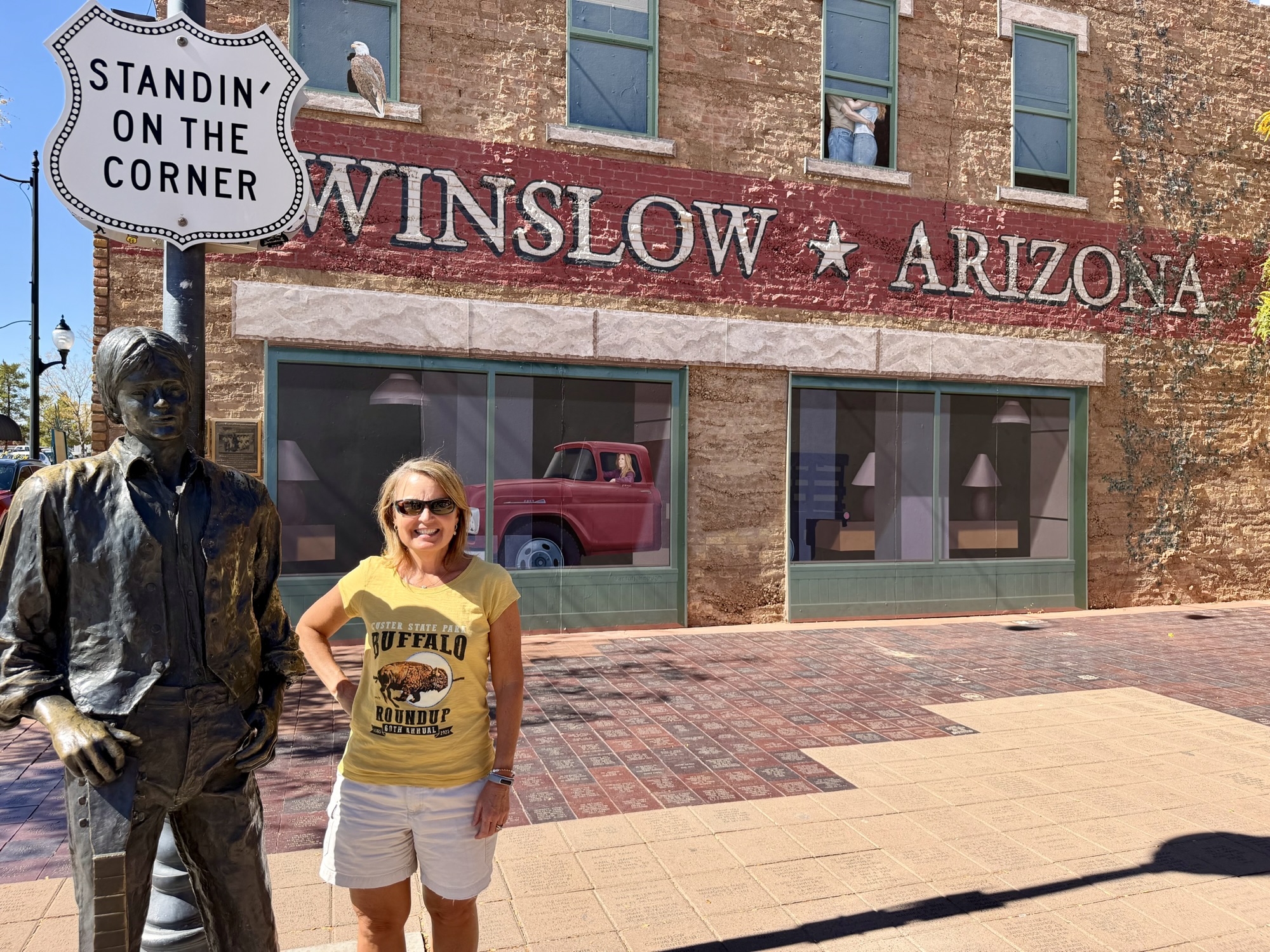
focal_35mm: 24
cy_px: 476
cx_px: 635
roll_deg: -0.4
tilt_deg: -1.6
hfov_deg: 71.6
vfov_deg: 56.8
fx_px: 881
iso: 100
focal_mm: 6.76
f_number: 1.78
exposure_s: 1/2000
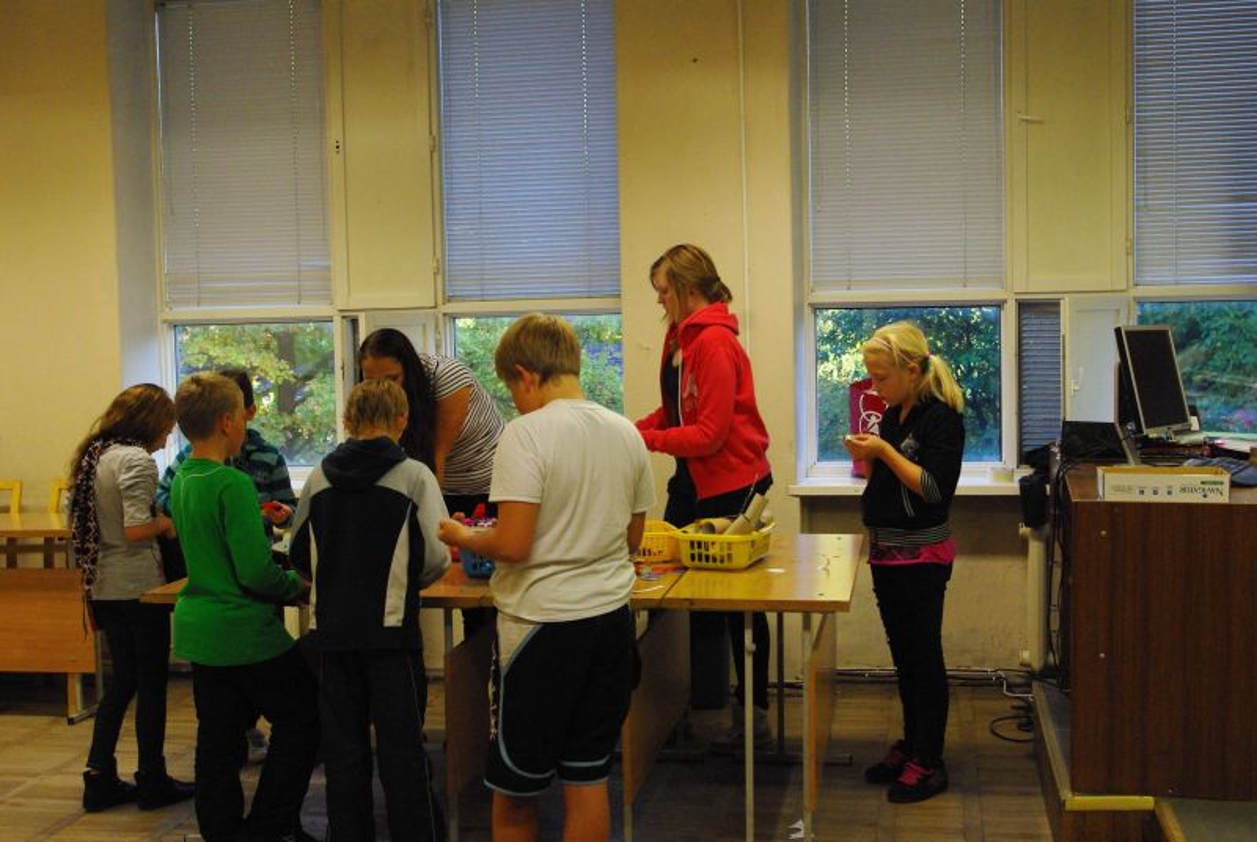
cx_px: 628
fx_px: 1609
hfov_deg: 42.7
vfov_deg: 29.3
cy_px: 421
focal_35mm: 46
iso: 1600
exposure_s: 1/90
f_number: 5.6
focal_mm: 30.63
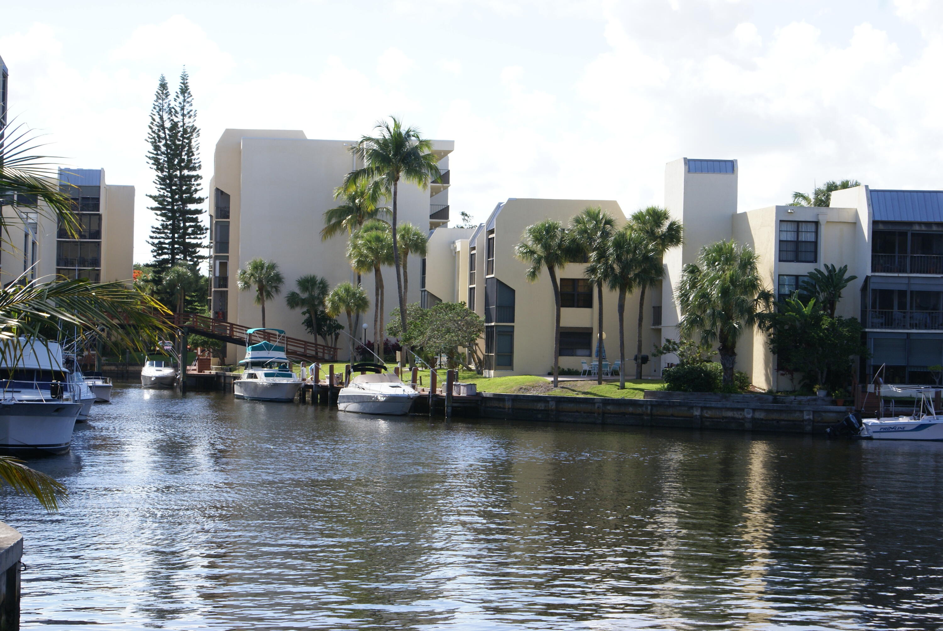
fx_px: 2360
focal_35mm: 90
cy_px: 316
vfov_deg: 15.2
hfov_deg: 22.6
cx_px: 472
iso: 100
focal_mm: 60
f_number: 11
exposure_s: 1/125
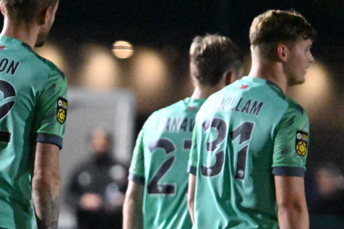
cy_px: 264
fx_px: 10424
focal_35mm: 1091
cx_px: 31
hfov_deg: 1.9
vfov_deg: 1.3
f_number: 6
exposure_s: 1/400
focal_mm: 420
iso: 25600
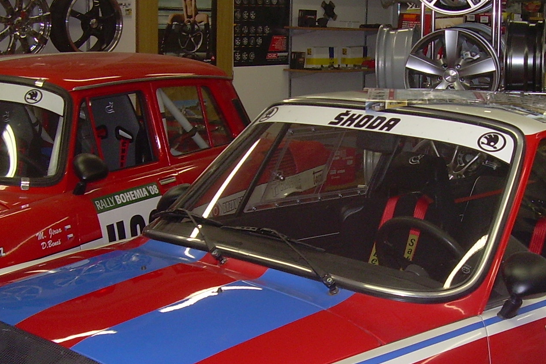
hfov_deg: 28.3
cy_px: 241
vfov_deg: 19.1
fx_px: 1077
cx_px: 350
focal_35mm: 71
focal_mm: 6.3
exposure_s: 1/60
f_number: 2.8
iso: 92
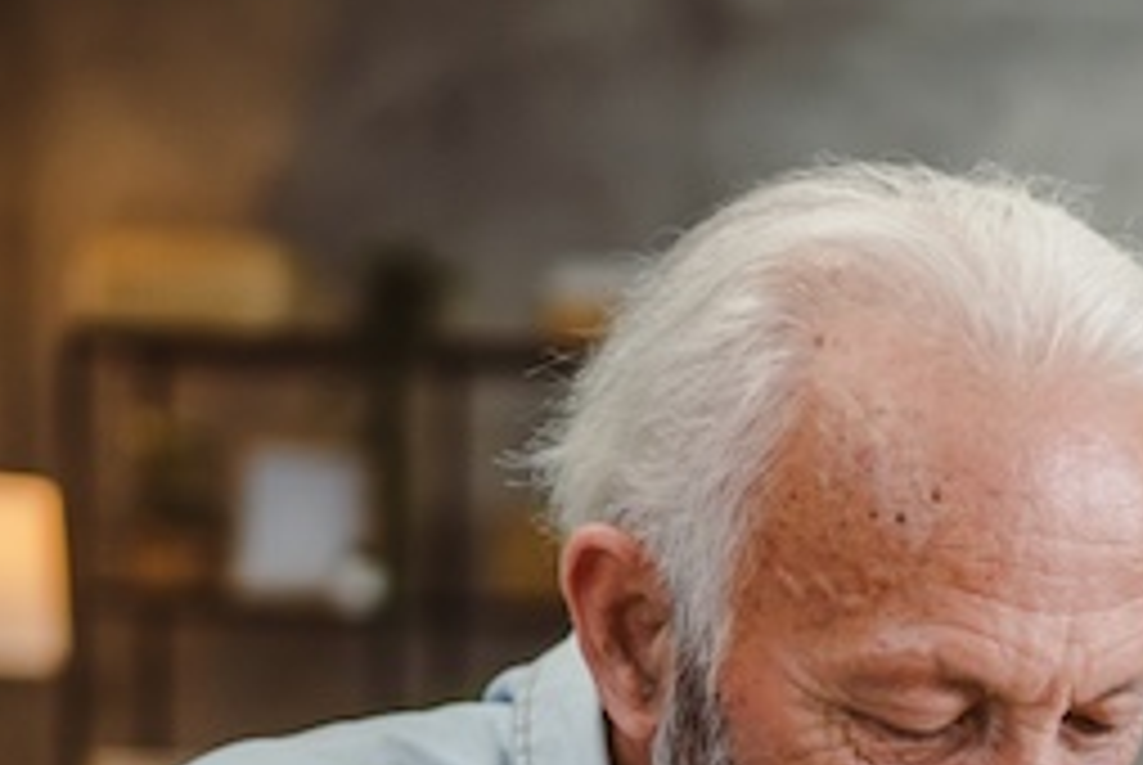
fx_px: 3878
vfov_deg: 10.9
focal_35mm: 122
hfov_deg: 15.7
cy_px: 1114
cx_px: 1588
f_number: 1.6
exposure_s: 1/640
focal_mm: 35
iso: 800
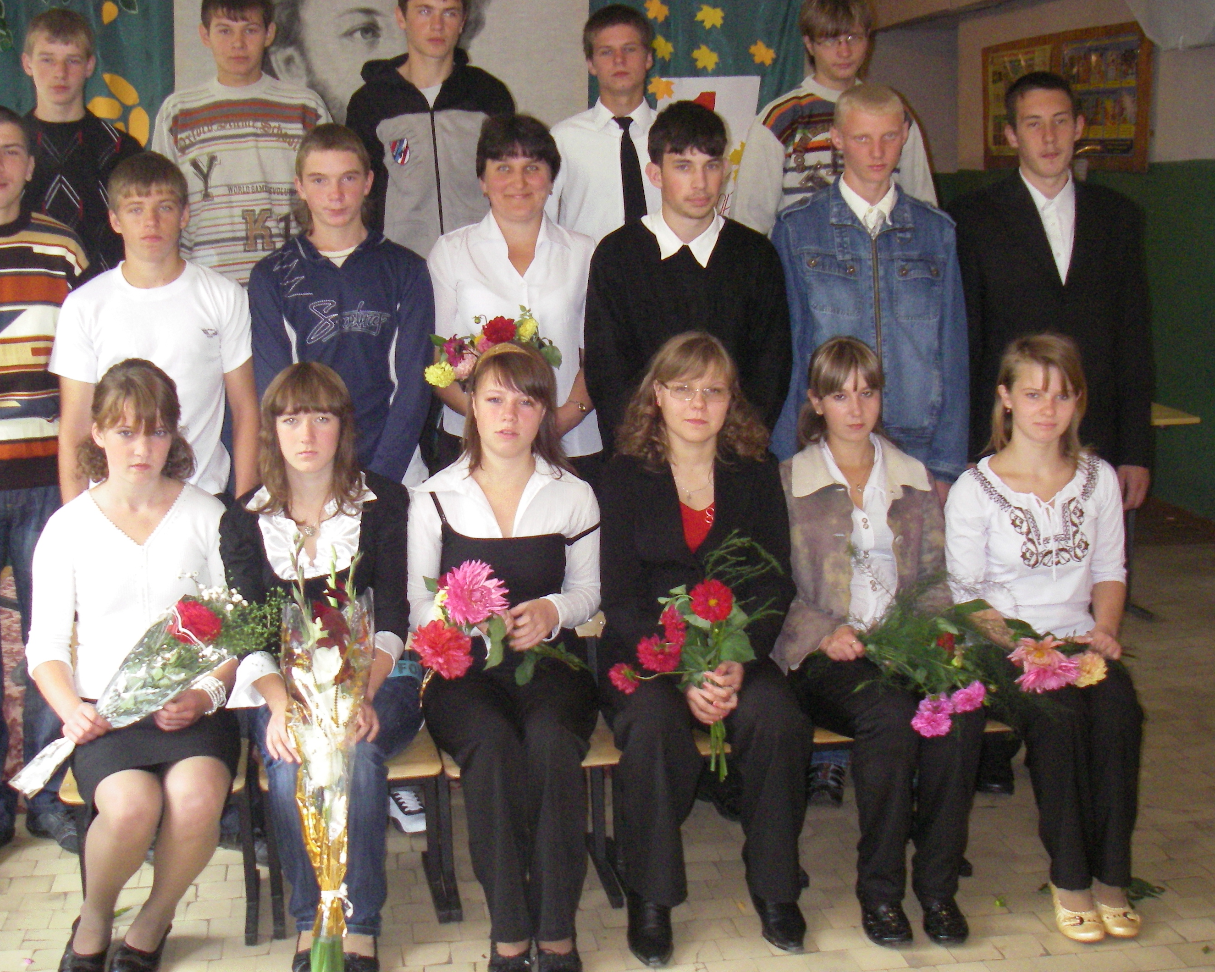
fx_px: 1546
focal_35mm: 43
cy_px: 475
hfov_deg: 42.8
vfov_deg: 34.9
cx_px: 535
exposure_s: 1/40
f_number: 3.3
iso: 400
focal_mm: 6.3
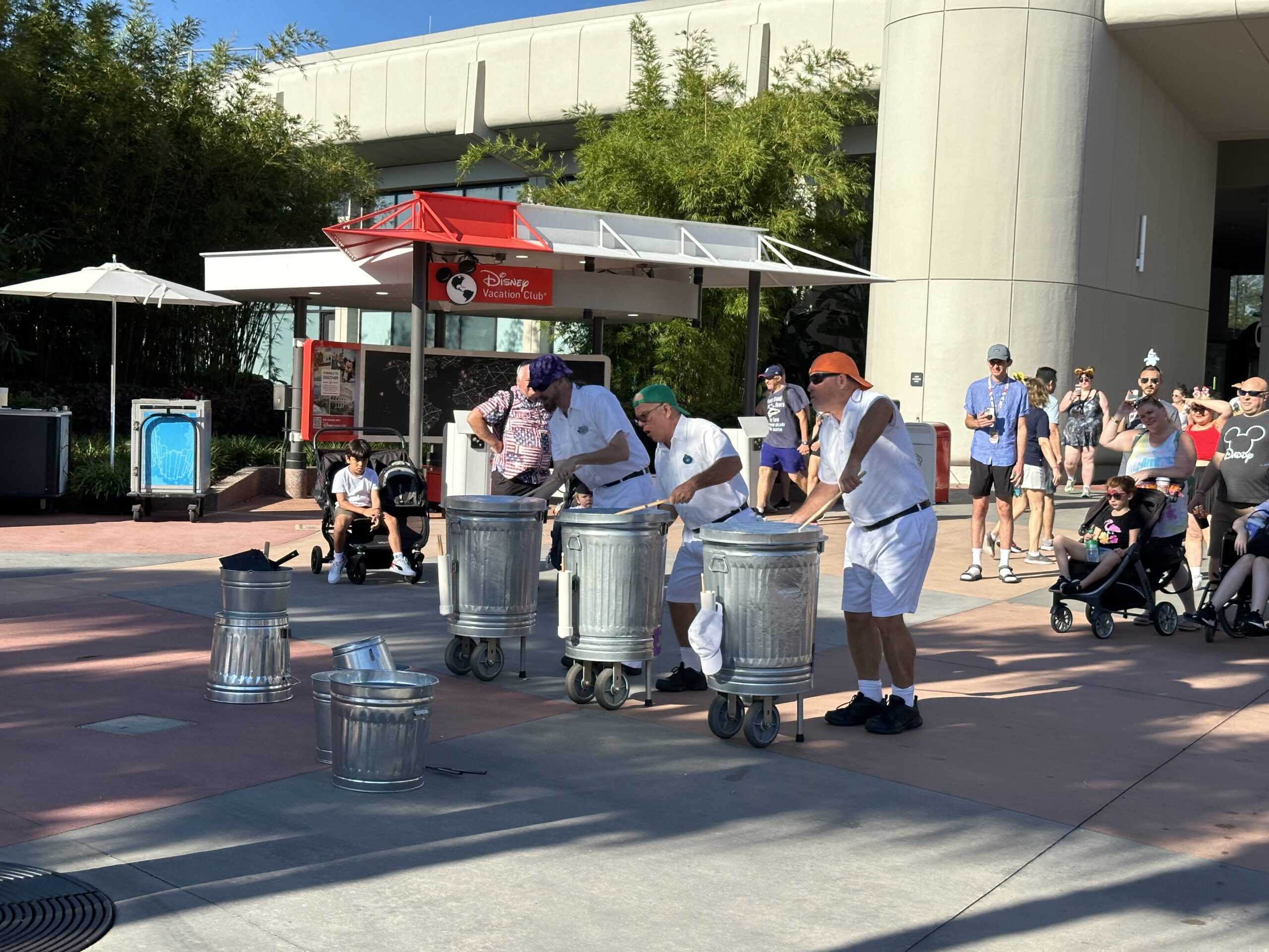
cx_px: 634
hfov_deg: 39.7
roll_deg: -1.2
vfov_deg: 30.3
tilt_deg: -5.0
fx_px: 1760
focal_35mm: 48
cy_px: 476
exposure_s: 1/2976
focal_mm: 6.86
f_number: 1.78
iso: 64
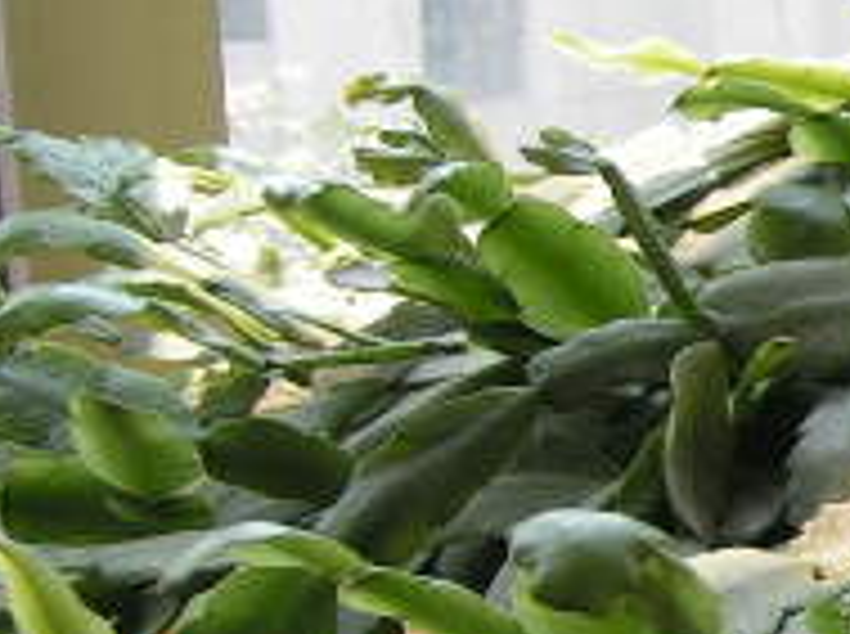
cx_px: 1417
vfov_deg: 11.5
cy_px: 342
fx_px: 3162
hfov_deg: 14.0
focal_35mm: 129
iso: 50
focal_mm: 5.8
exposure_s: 1/100
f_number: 4.5
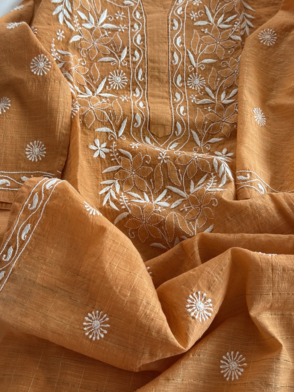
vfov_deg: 39.7
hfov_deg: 30.3
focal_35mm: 48
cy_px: 196
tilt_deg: -64.3
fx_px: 544
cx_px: 147
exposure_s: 1/60
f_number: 1.78
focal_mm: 6.76
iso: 160
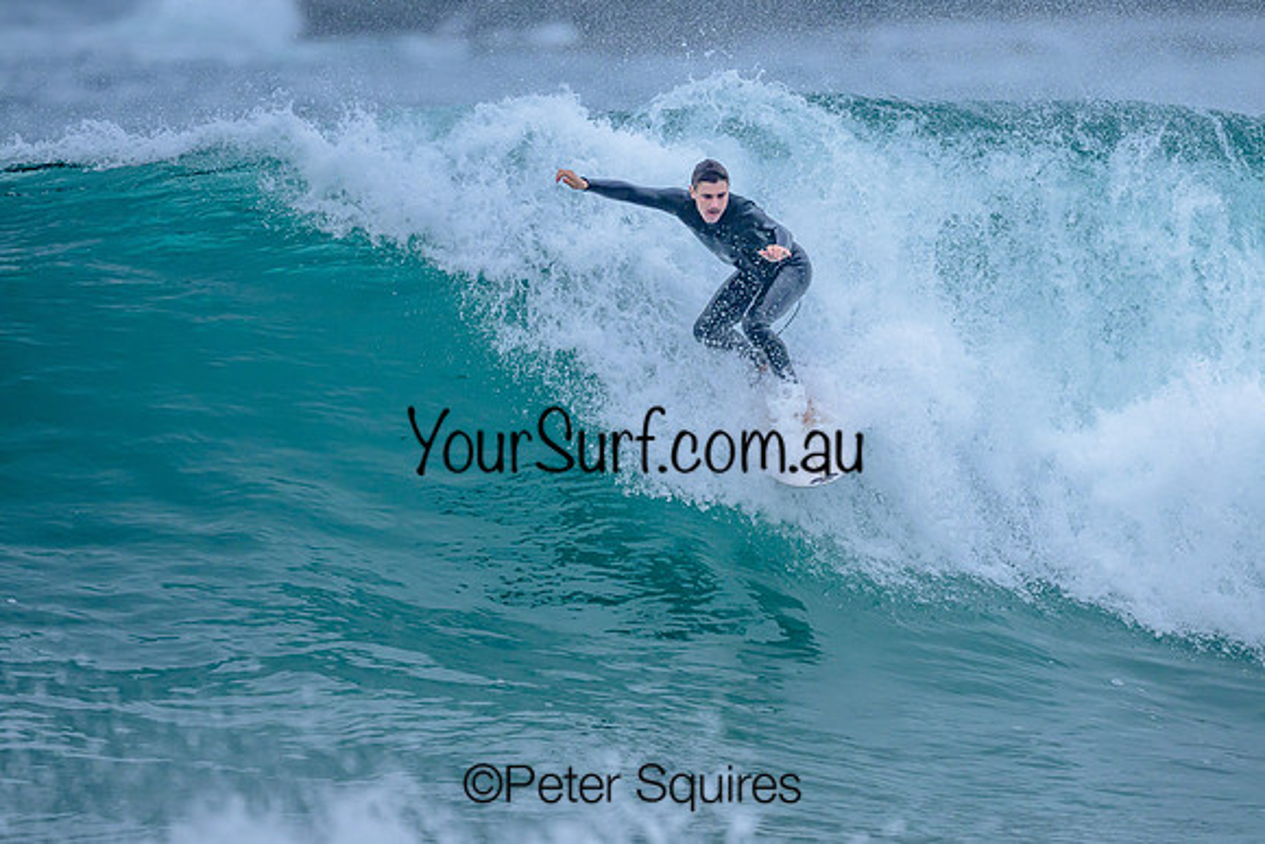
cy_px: 361
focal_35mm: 1100
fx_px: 38655
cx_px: 791
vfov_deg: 1.3
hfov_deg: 1.9
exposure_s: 1/2000
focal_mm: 800
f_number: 6.3
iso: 1000
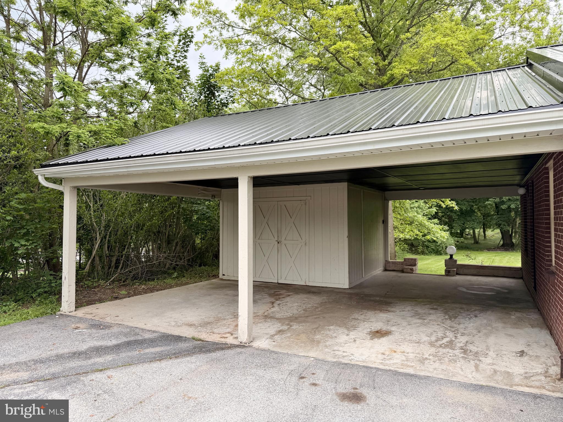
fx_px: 390
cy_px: 211
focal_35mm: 24
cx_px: 282
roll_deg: +0.8
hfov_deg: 71.6
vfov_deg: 56.8
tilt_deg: +2.0
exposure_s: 1/967
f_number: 1.78
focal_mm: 6.76
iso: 80
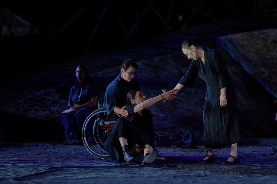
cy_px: 92
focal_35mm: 135
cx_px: 138
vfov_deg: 10.2
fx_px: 1038
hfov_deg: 15.2
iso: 1600
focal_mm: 135
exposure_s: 1/1600
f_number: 1.8
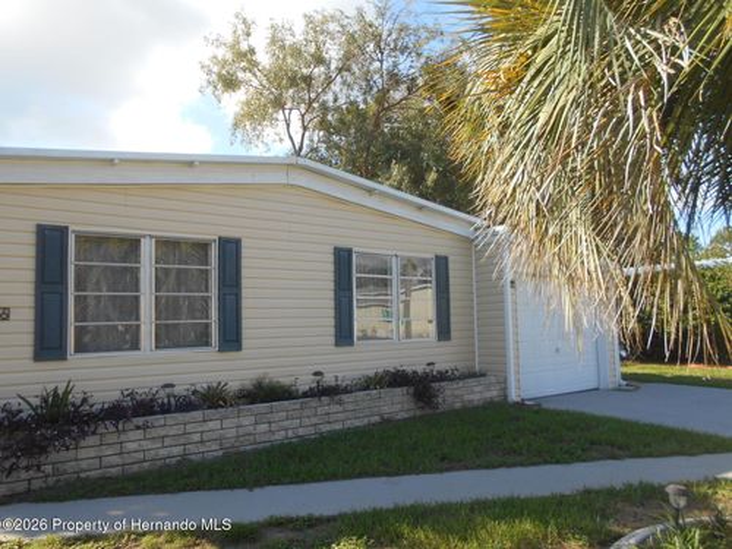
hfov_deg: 67.3
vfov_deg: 53.1
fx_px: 550
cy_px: 274
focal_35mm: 26
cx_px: 366
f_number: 3.2
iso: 80
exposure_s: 1/400
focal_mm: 4.6
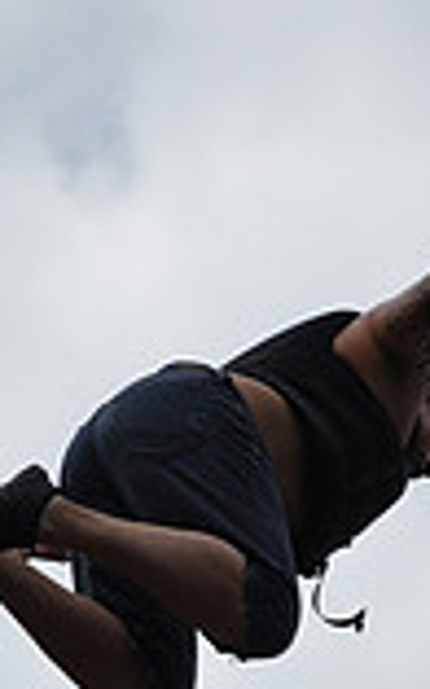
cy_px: 621
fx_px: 4035
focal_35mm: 215
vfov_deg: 9.7
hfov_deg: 6.1
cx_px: 316
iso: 320
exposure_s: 1/2000
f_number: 8
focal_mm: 38
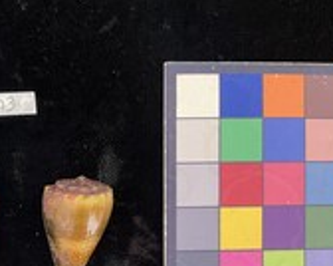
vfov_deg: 24.8
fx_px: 581
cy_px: 255
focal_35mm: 59
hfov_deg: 30.7
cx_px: 42
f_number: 1.8
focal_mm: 3
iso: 64
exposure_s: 1/120
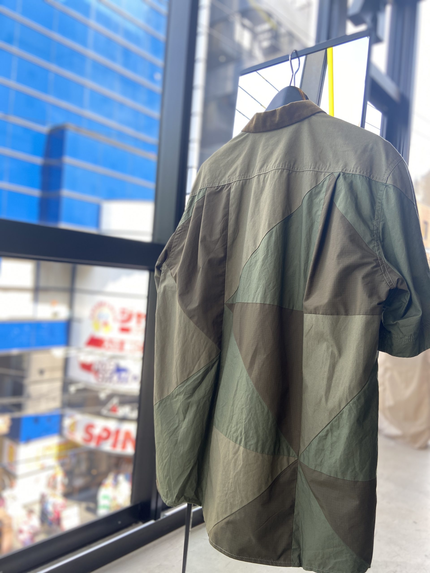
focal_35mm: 26
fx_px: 431
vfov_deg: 67.3
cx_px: 215
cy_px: 286
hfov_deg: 53.1
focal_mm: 4.25
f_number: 1.8
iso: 50
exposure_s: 1/122
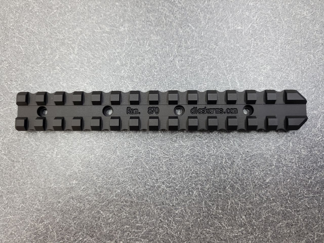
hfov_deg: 67.3
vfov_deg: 53.1
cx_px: 162
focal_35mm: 26
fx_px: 243
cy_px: 122
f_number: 1.8
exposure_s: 1/40
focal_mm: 5.4
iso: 250
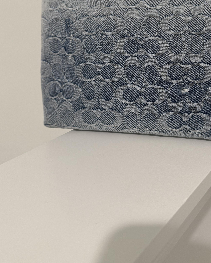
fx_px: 304
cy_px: 63
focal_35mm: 39
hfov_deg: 37.3
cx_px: 157
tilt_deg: -11.7
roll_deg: +1.2
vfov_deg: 45.1
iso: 160
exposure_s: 1/60
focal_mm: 6.76
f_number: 1.78
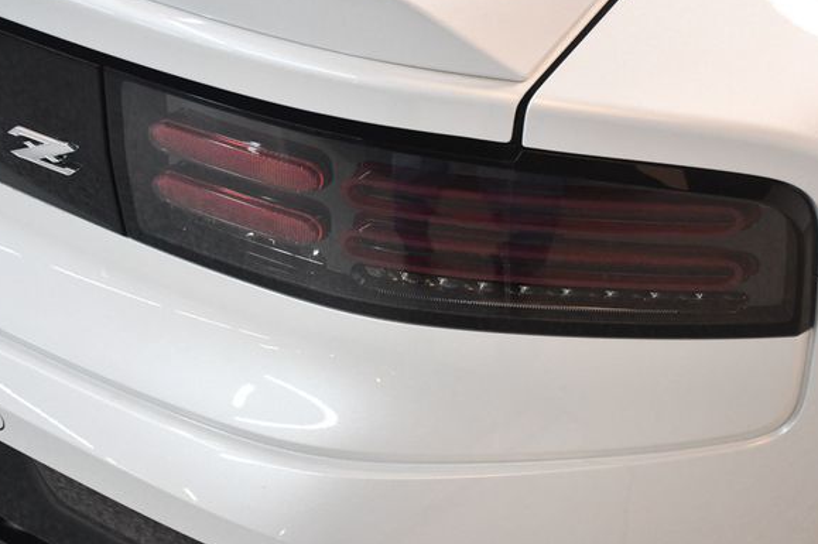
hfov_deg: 31.9
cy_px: 260
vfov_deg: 21.5
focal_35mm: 63
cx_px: 431
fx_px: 1430
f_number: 4.2
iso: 2800
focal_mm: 38
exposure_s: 1/125
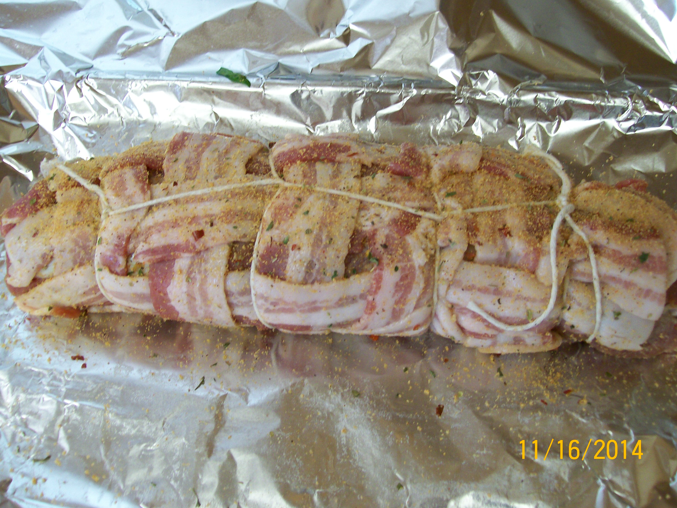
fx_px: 724
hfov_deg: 50.1
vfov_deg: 38.7
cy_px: 252
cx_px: 331
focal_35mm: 37
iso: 117
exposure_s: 1/32
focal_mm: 6
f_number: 2.7
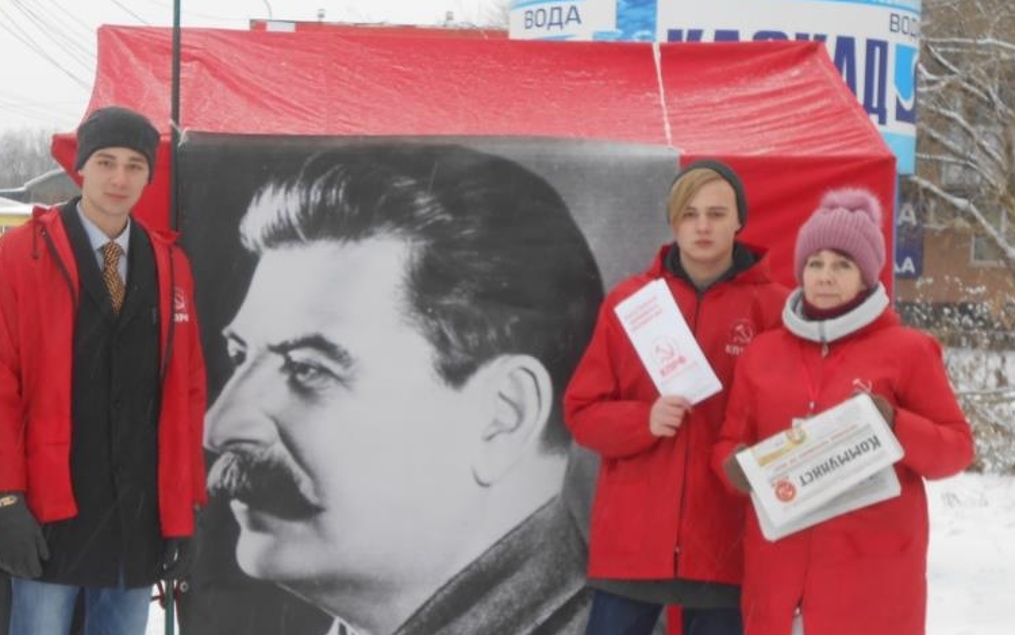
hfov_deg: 19.9
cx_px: 349
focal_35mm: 104
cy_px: 465
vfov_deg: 12.6
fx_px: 2878
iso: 80
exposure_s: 1/30
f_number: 6
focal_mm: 12.8
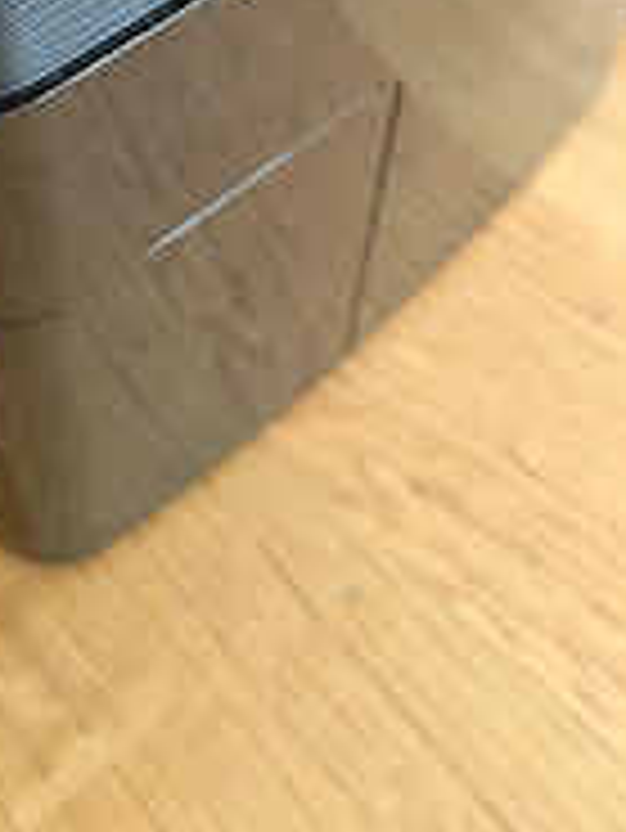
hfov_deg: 25.3
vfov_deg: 33.2
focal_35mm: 54
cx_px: -41
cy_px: 45
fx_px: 1301
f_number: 1.89
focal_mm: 5.43
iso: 335
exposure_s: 1/50
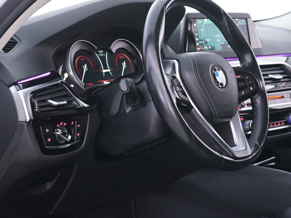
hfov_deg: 20.4
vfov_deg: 15.4
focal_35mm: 96
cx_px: 193
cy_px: 104
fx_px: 807
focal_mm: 67
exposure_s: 1/10
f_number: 6.3
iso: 4000
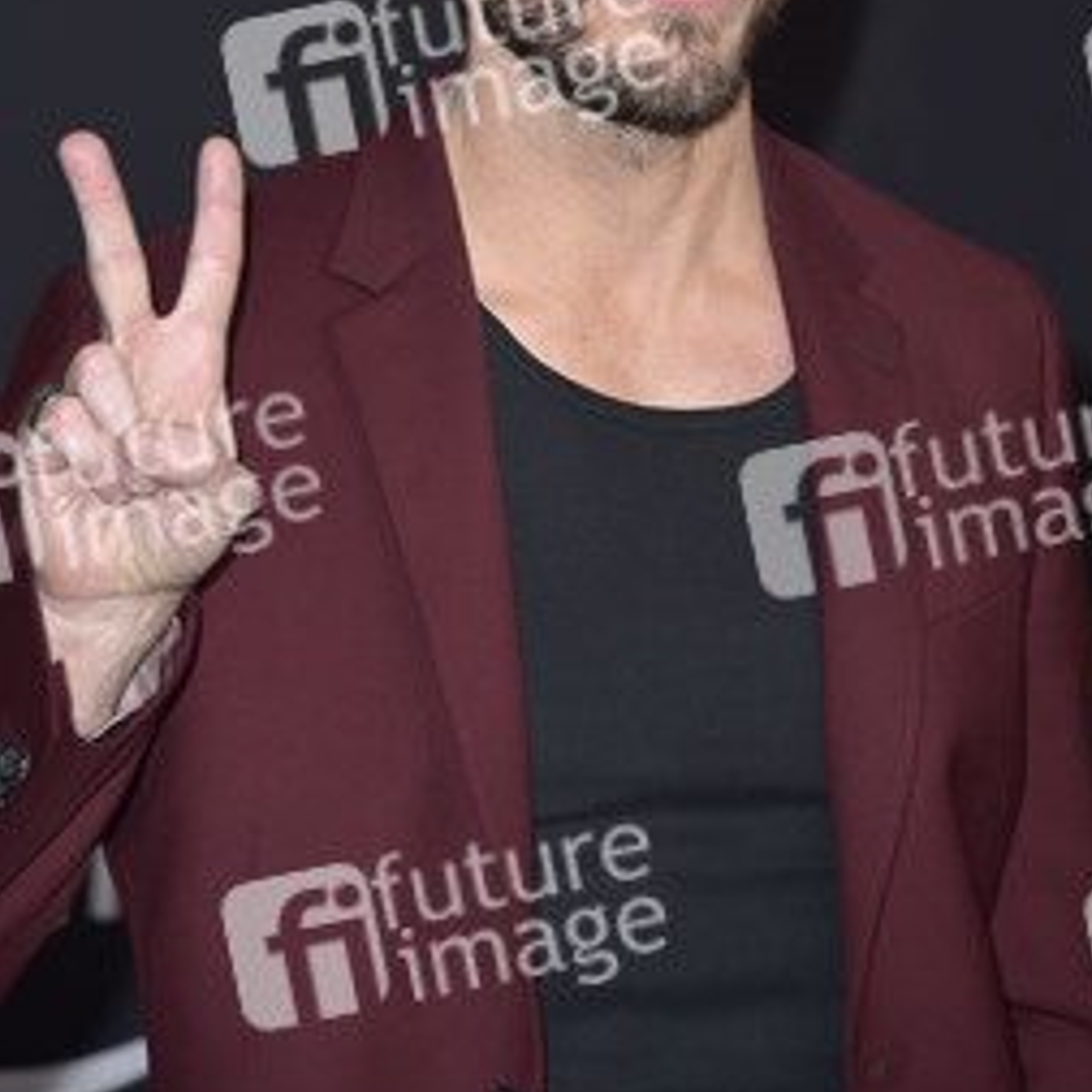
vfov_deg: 8.7
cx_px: 572
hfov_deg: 8.7
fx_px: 7209
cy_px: 281
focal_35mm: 202
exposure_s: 1/250
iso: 400
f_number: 6.3
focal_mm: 150
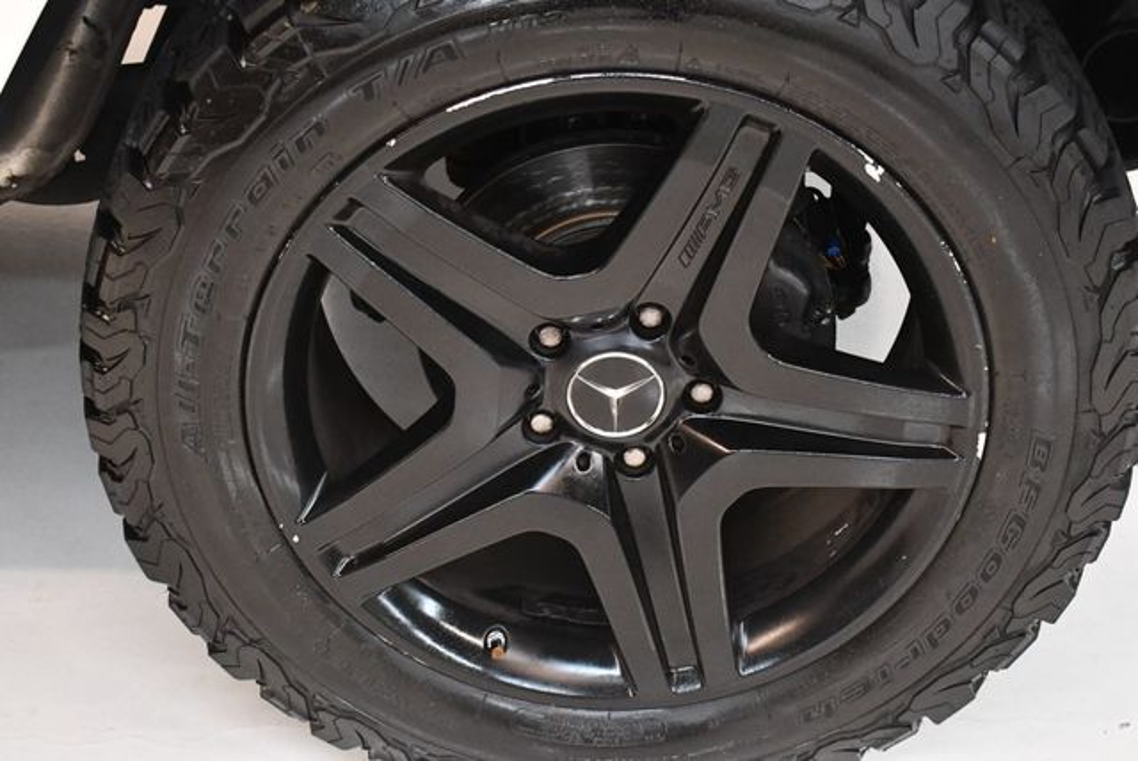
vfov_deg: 18.0
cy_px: 380
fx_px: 2405
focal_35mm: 76
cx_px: 569
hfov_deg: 26.6
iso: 3200
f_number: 4.8
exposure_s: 1/60
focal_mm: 38
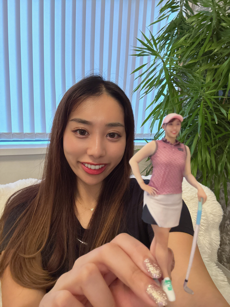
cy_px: 154
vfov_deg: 73.9
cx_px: 115
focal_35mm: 23
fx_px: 204
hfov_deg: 58.9
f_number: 1.9
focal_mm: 2.69
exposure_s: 1/50
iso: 250
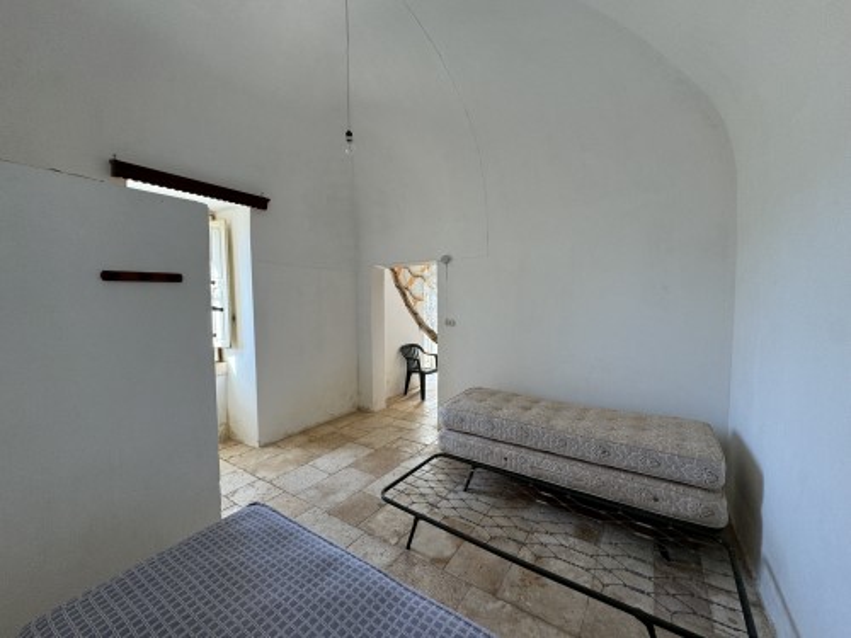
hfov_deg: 102.1
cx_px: 426
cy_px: 319
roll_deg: +0.8
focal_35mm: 14
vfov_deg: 85.7
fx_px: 344
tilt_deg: -3.2
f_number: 2.2
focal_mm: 2.22
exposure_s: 1/99
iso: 100
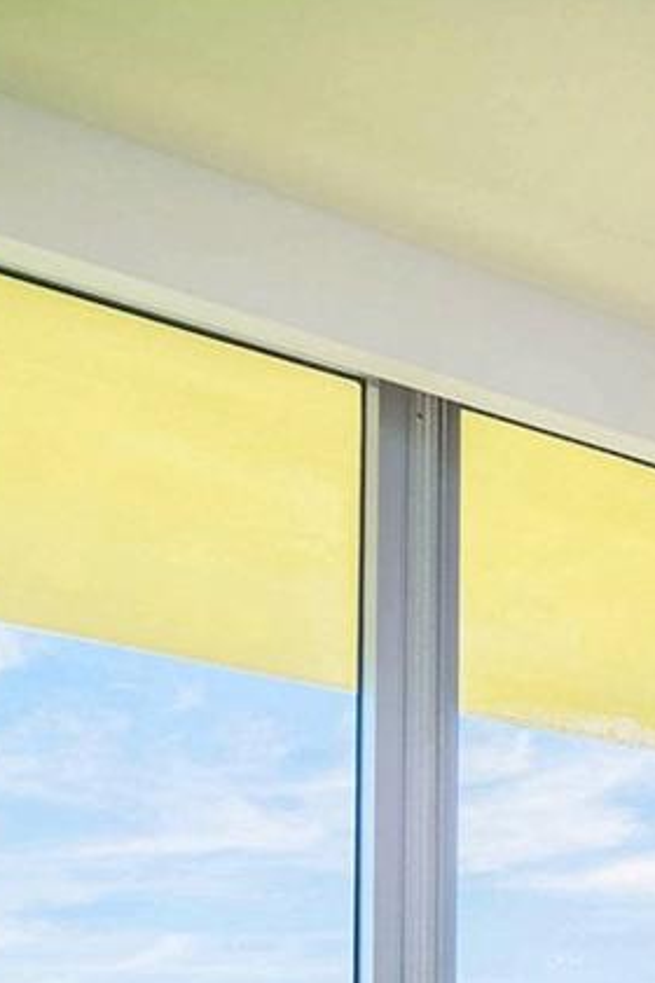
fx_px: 1665
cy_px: 1231
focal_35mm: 61
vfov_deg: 28.0
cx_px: 1577
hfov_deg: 14.5
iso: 320
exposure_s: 1/200
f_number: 8
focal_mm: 16
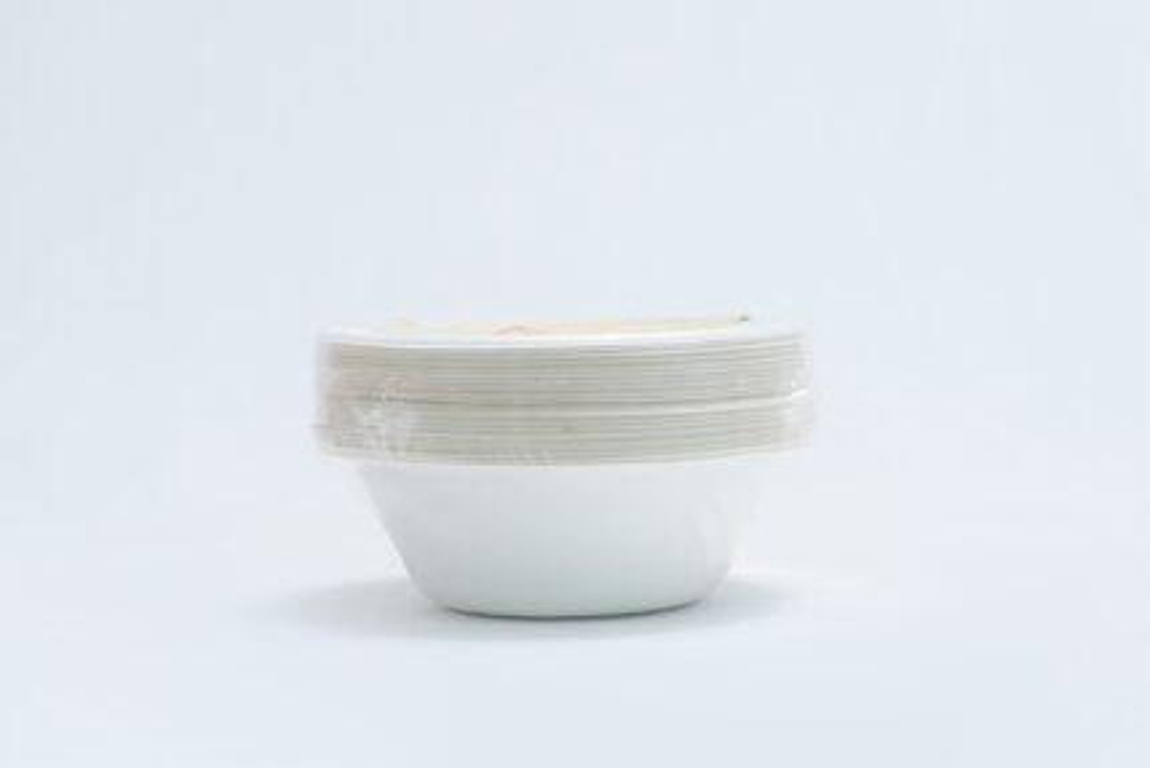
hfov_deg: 26.0
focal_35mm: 78
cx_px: 575
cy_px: 384
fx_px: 2492
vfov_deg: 17.5
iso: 3200
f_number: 11
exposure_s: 1/125
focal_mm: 52
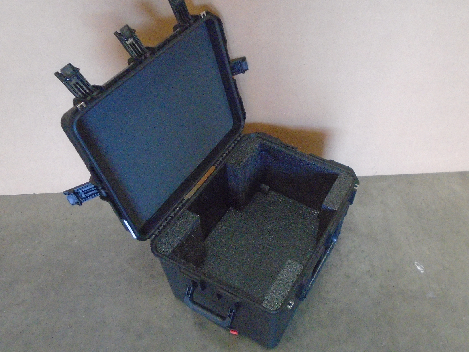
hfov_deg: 56.4
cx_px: 278
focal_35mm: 32
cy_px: 189
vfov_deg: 44.1
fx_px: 434
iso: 800
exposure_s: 1/30
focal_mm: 4.6
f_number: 3.2
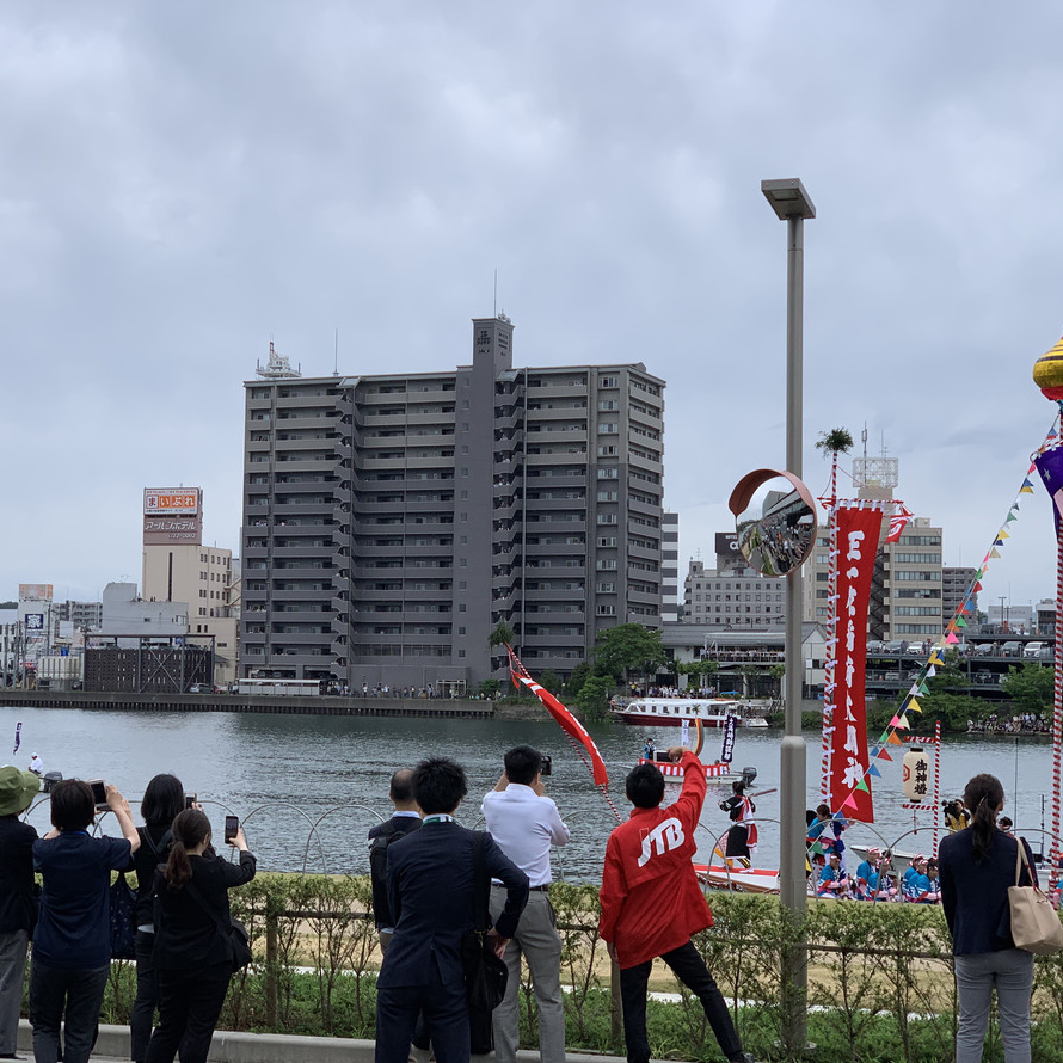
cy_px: 532
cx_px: 475
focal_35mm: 62
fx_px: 2154
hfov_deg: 27.7
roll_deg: -1.8
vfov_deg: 27.7
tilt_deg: +5.0
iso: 16
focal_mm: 6
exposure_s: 1/999
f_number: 2.4
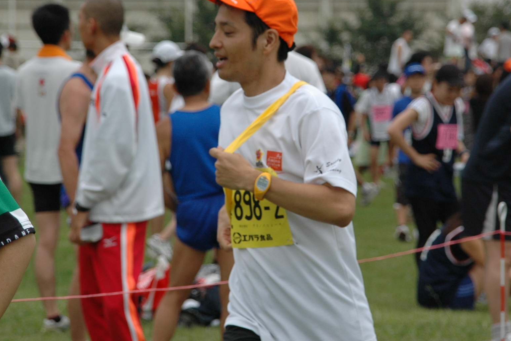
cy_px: 128
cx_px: 268
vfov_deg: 7.2
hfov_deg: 10.7
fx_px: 2720
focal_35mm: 192
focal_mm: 95
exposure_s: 1/800
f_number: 5.6
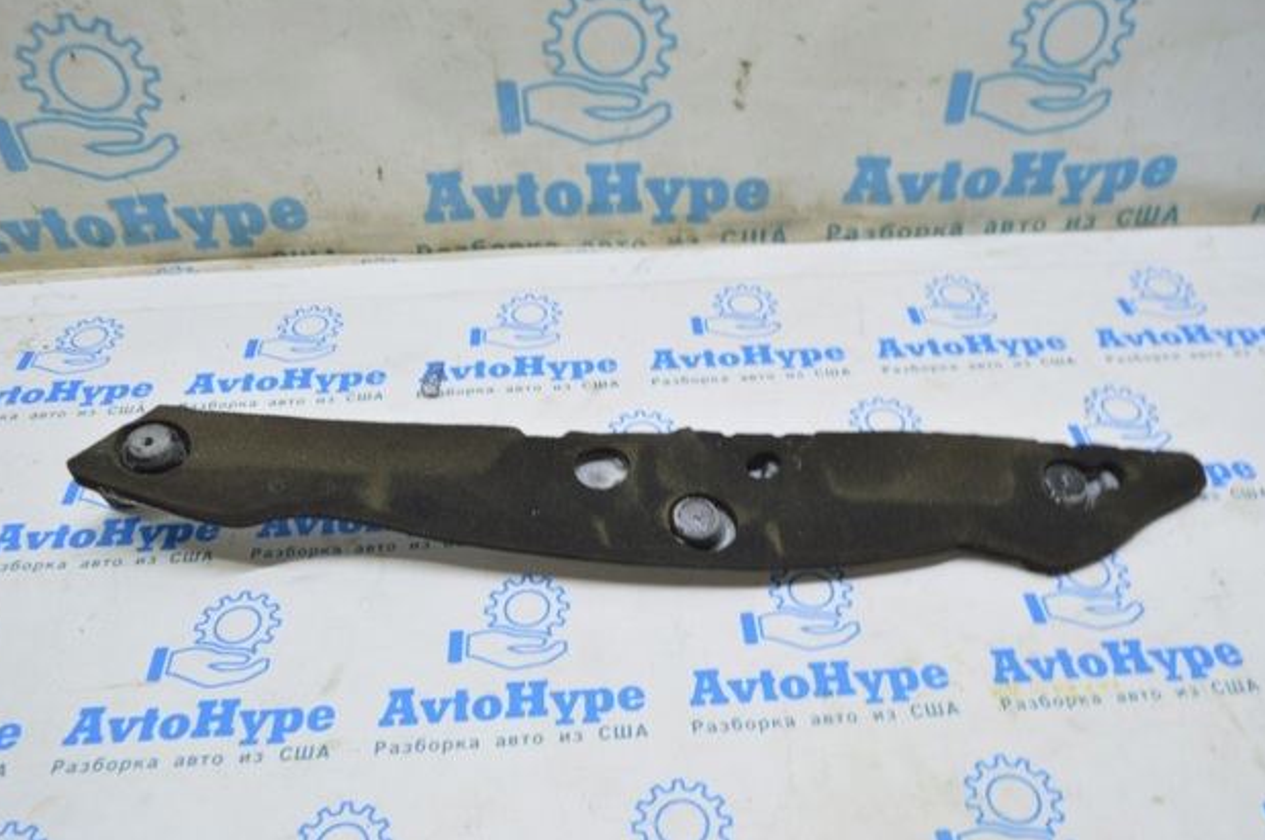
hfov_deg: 60.3
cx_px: 621
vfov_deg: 42.2
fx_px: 1088
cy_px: 410
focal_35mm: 31
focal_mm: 20
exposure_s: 1/20
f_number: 5.6
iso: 400
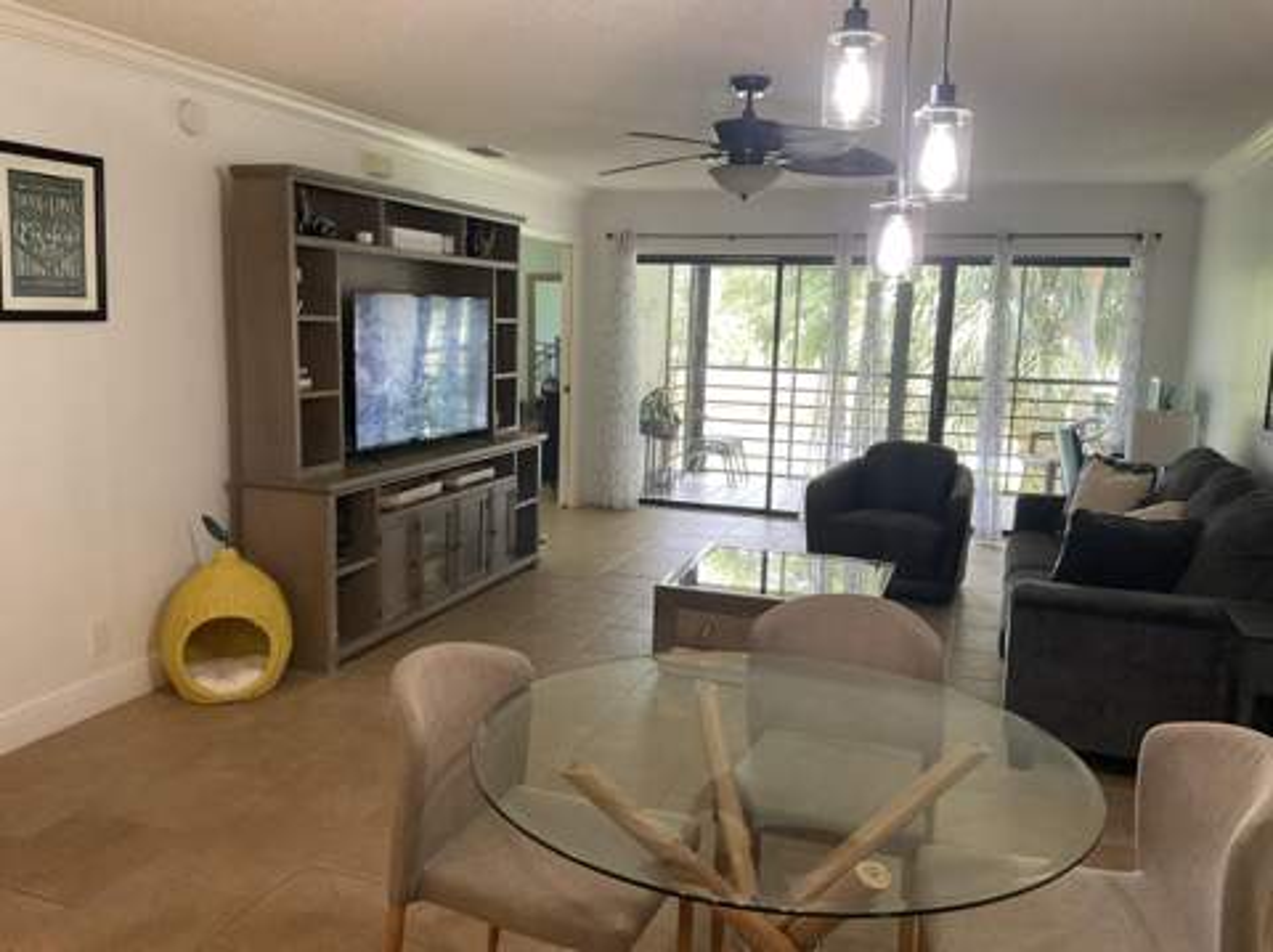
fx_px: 1065
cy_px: 476
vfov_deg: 48.2
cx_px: 636
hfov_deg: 61.7
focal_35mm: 29
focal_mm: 3
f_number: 1.8
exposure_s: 1/60
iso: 100
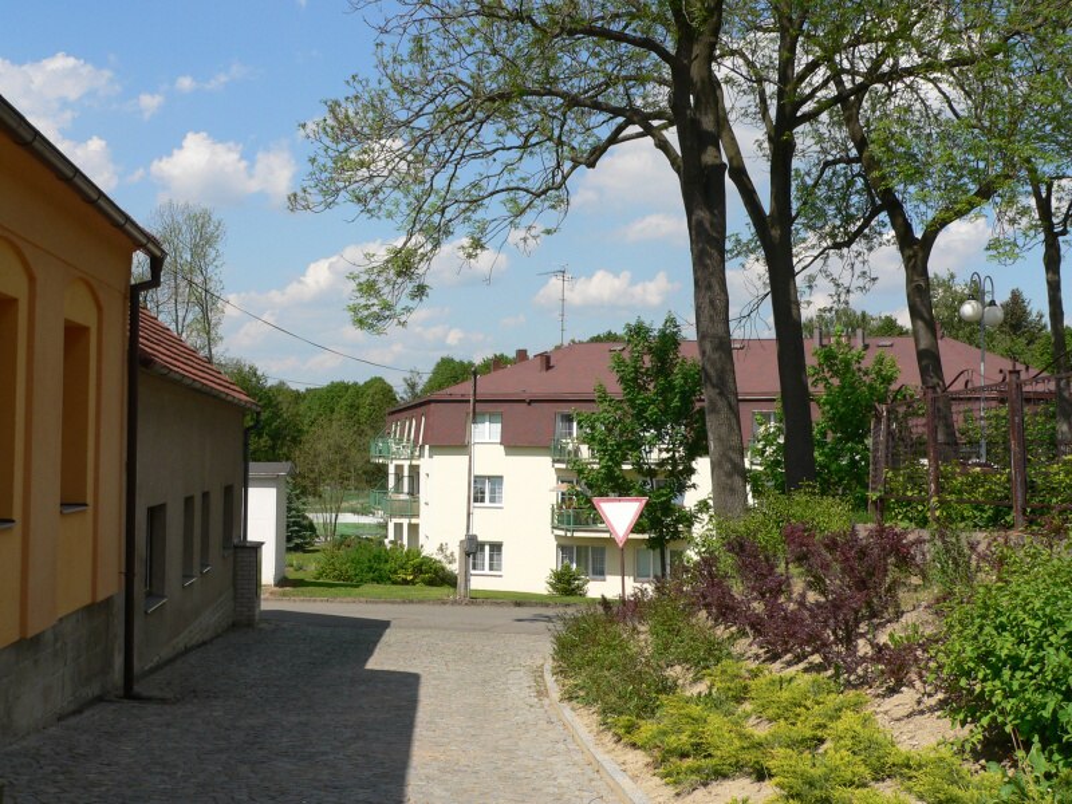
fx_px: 1363
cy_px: 402
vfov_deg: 32.9
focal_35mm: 44
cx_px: 536
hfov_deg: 42.9
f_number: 5.2
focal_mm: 7.3
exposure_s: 1/500
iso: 80
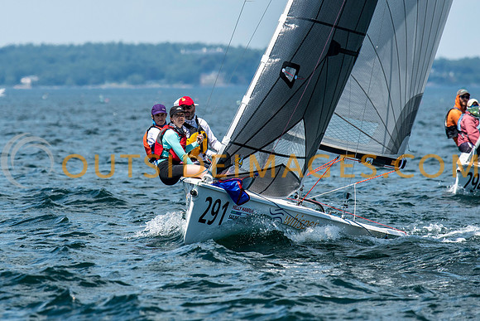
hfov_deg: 3.7
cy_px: 126
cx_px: 188
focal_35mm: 556
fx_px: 7420
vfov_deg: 2.5
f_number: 5.6
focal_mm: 300
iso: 320
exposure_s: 1/2000
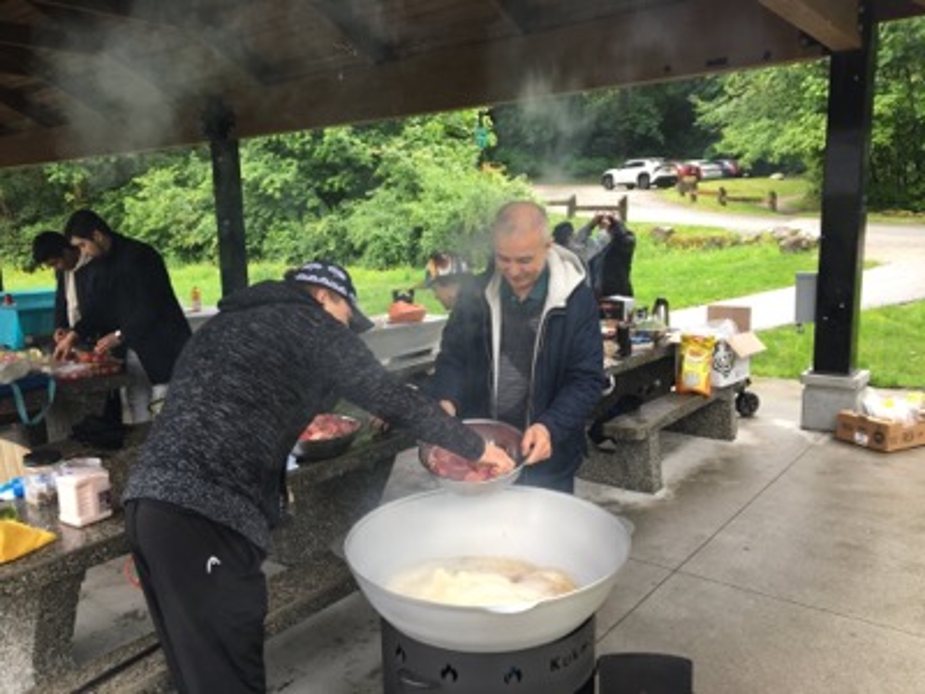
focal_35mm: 29
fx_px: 775
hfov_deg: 61.7
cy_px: 347
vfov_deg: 48.2
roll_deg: +1.0
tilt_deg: -8.2
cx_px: 462
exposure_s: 1/60
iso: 32
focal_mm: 4.15
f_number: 2.2
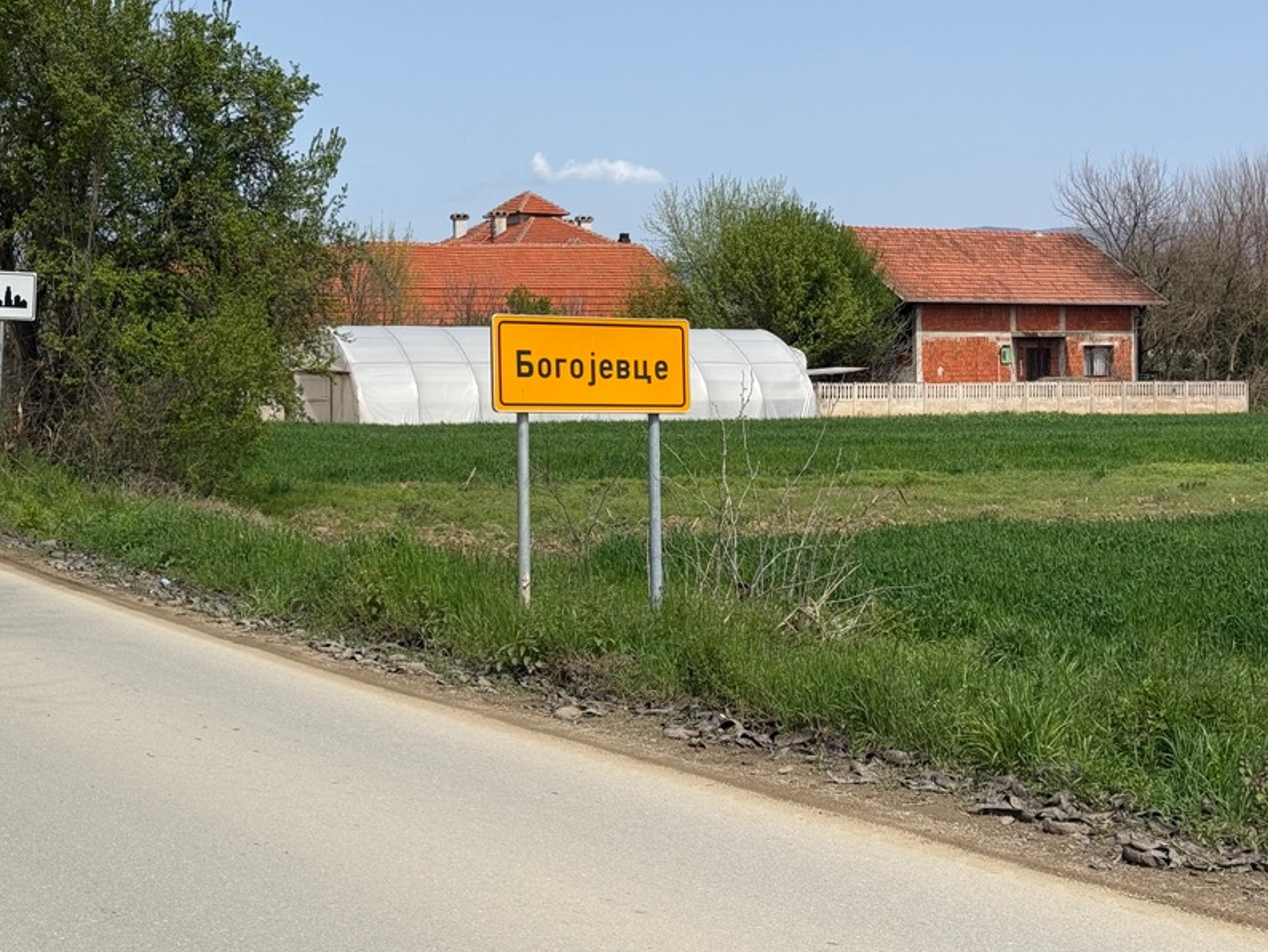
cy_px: 417
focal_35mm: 58
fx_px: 2125
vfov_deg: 25.2
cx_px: 509
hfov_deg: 33.1
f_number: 1.78
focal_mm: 6.76
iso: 64
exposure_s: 1/4098
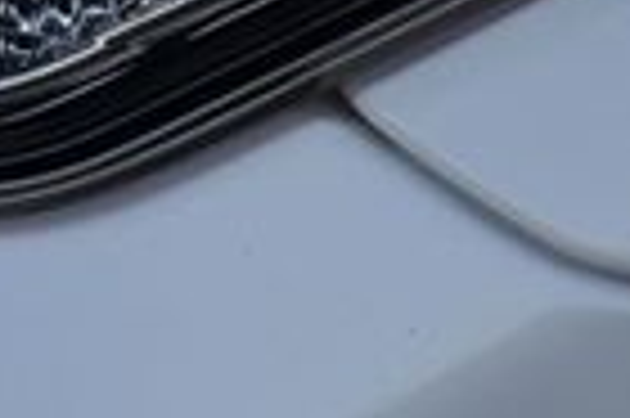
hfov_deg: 5.5
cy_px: 890
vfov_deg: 3.6
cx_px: 482
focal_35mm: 376
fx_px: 6577
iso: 400
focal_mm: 55
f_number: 9
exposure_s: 1/100
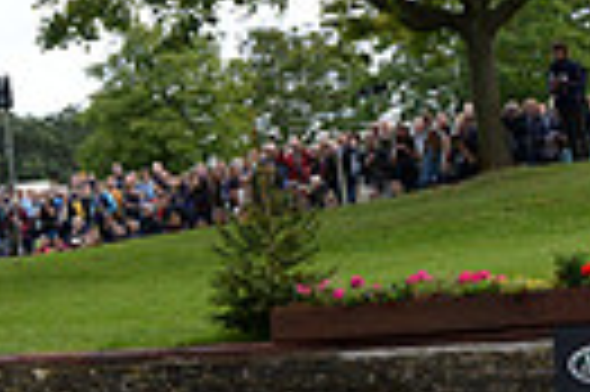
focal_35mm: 106
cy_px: 167
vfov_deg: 12.9
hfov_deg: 16.1
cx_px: -500
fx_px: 1735
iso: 1600
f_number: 4.5
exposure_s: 1/3200
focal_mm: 24
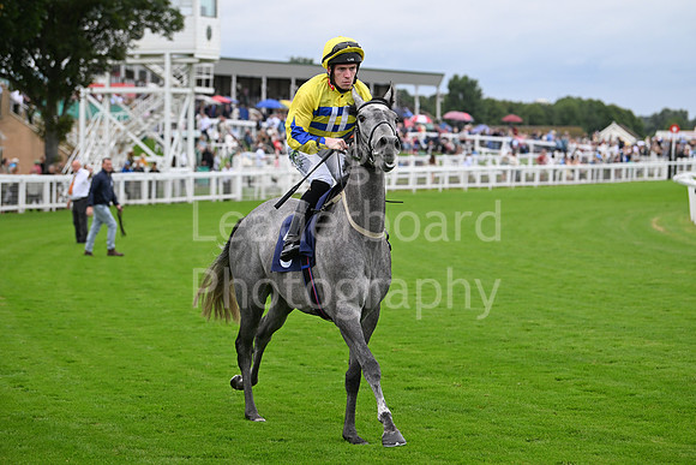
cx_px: 348
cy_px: 232
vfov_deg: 13.0
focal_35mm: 105
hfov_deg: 19.5
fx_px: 2030
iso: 1000
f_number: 4
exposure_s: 1/4000
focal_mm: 105
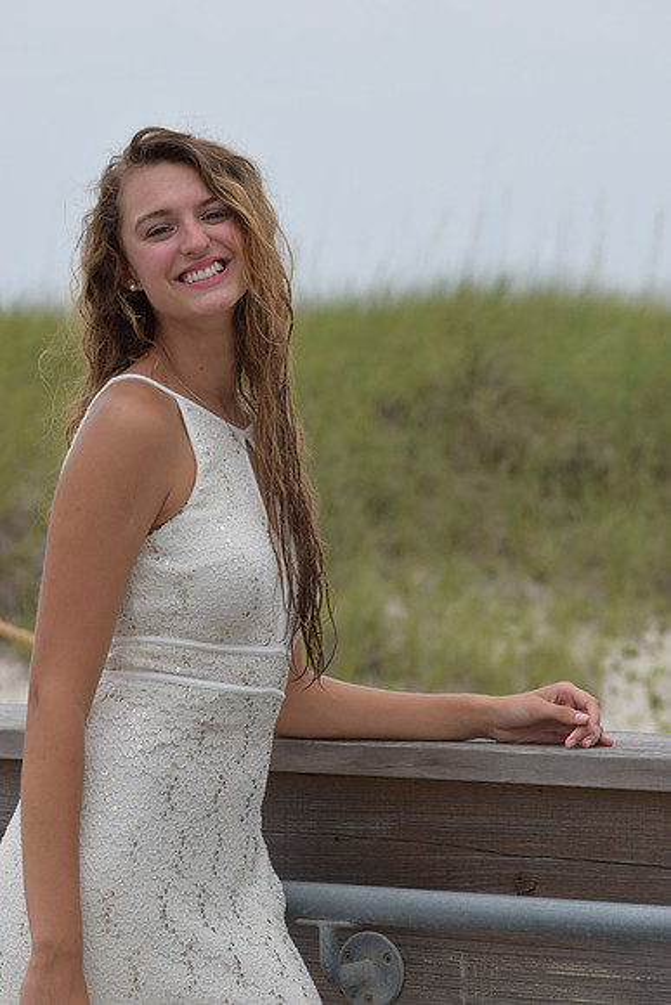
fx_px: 5239
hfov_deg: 7.3
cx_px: 336
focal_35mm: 188
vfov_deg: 11.0
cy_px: 502
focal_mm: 125
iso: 200
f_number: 8
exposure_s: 1/250
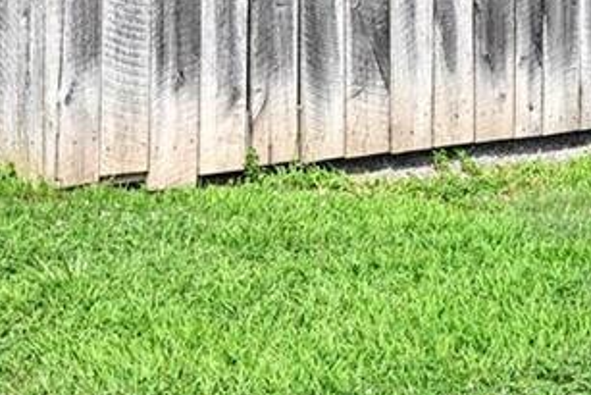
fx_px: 2012
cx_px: 508
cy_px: -214
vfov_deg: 10.8
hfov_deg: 16.5
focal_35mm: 122
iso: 100
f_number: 8
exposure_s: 1/125
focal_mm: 24.5
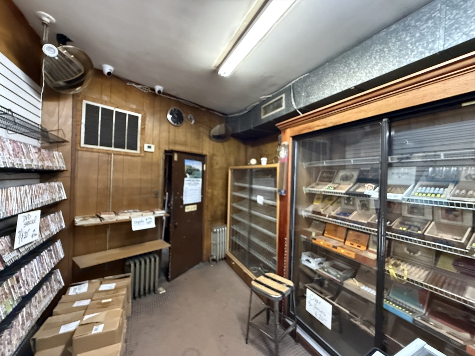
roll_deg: -3.3
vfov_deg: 85.7
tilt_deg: +1.8
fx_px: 192
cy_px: 178
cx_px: 238
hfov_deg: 102.1
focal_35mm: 14
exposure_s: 1/60
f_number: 2.2
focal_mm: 2.22
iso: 800
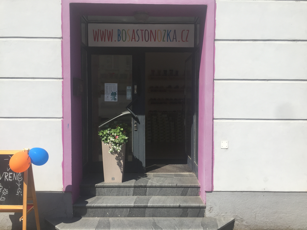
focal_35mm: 29
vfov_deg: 48.2
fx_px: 257
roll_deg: -1.1
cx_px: 154
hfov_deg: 61.7
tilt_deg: -2.5
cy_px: 115
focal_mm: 4.15
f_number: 2.2
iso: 32
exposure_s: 1/1647
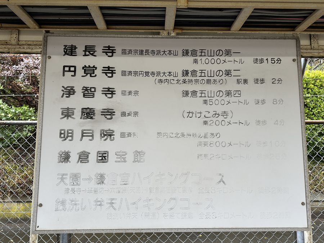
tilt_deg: +7.4
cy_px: 122
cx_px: 162
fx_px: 225
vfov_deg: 56.8
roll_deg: -0.3
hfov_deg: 71.6
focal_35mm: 24
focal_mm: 6.86
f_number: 1.78
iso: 64
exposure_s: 1/112
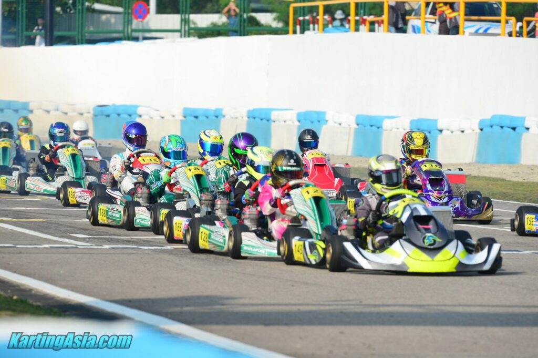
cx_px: 269
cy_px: 179
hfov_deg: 6.9
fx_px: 4480
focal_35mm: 300
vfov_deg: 4.6
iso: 200
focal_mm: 300
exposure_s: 1/500
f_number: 8
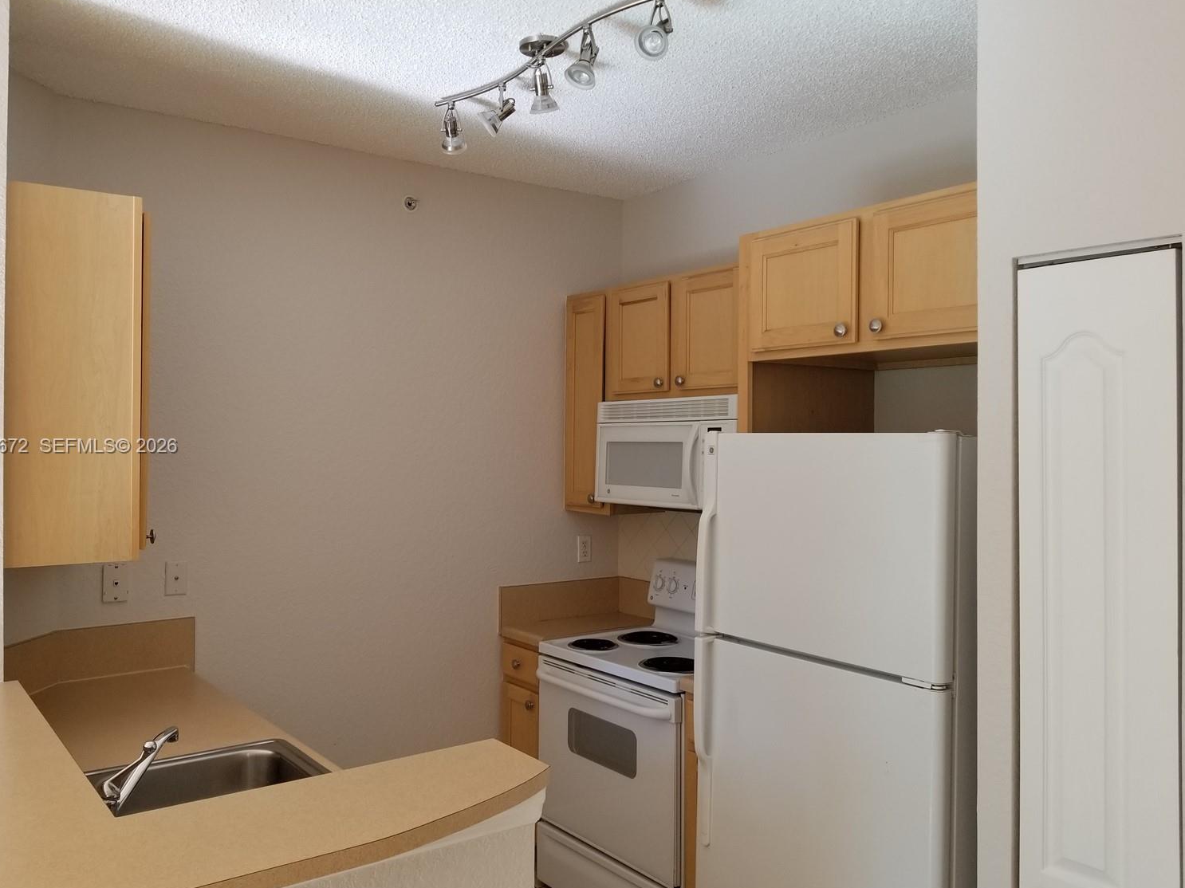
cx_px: 567
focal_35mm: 28
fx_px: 958
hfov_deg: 63.4
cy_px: 447
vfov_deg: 49.7
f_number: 1.7
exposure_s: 1/137
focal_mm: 4.25
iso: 50
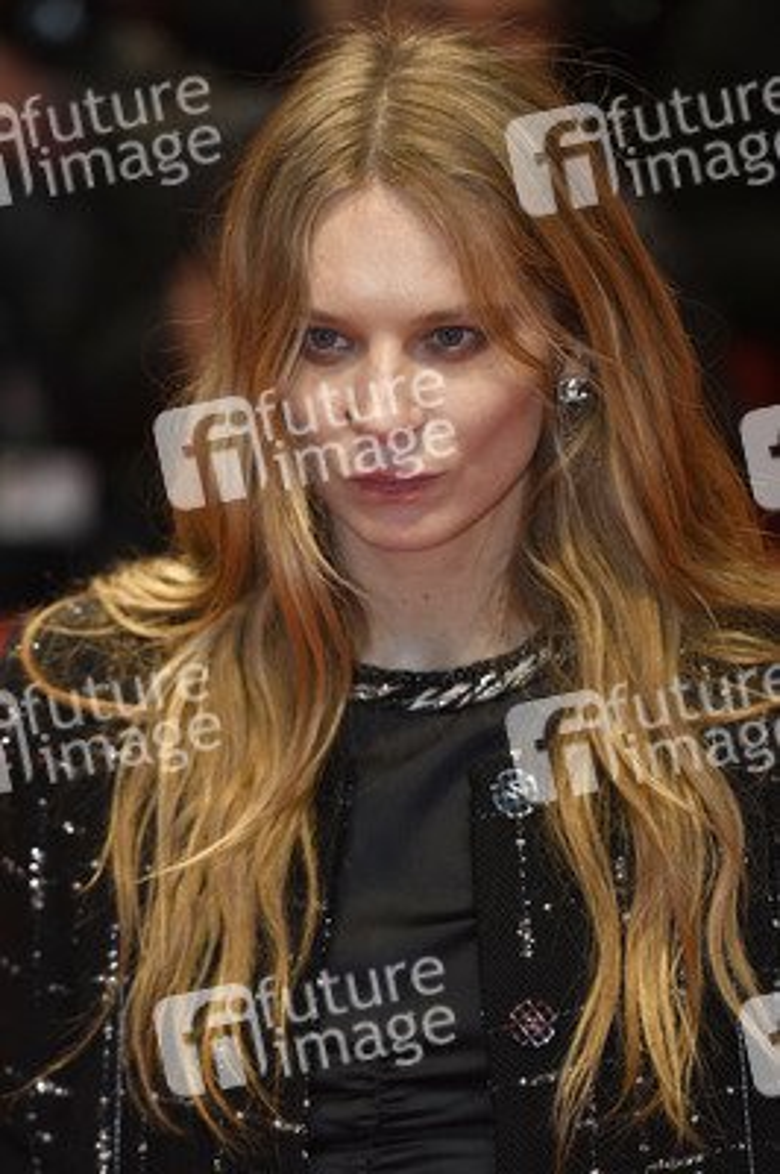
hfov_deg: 6.9
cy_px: 587
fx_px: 6511
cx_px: 390
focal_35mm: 200
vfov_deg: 10.3
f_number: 3.5
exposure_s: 1/320
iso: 800
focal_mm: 200
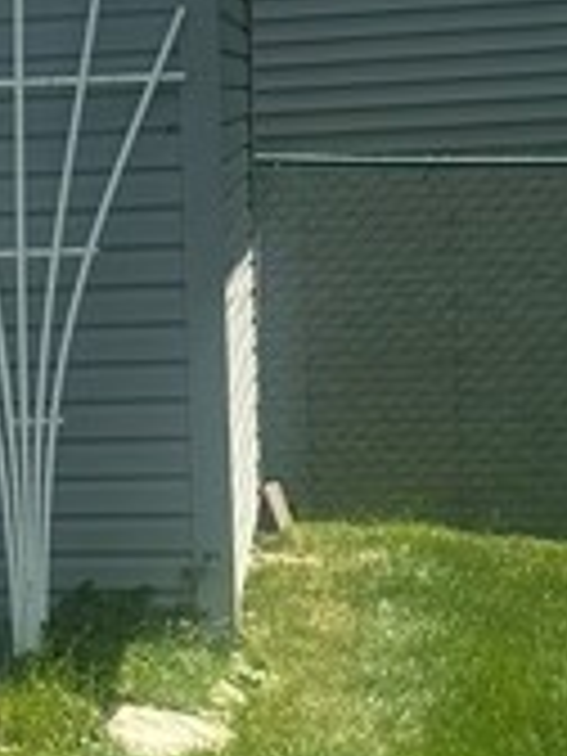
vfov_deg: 13.5
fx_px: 3189
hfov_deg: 9.5
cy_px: 392
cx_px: -549
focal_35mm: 146
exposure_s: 1/3247
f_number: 1.78
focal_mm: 6.86
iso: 80
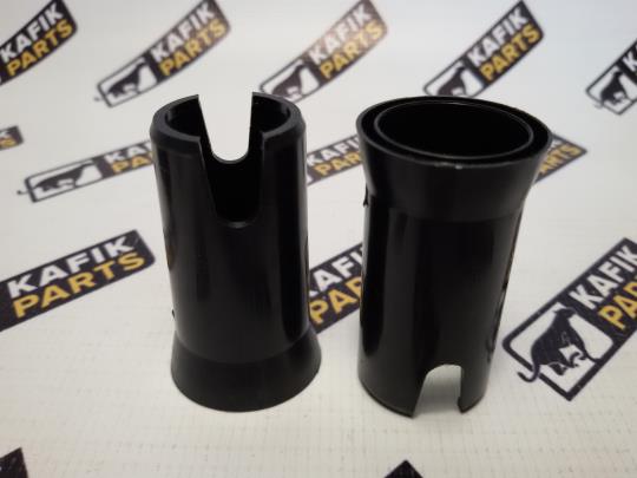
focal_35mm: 31
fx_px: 570
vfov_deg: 45.4
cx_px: 318
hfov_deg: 58.4
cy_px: 239
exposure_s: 1/33
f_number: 2.4
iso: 64
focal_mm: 2.93
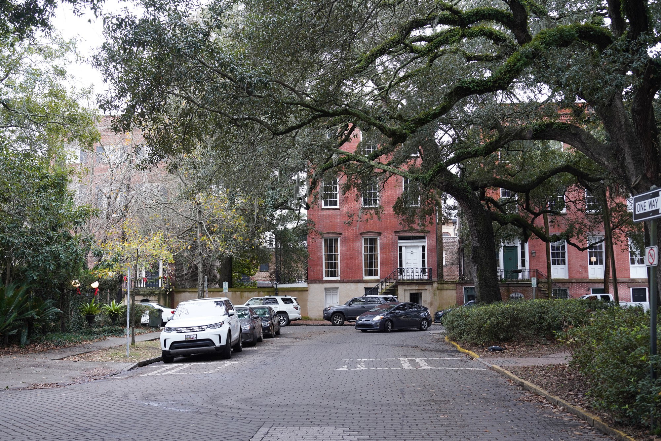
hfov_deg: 46.4
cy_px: 220
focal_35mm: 42
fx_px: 771
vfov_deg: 31.9
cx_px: 330
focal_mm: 42
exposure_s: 1/100
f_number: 5.6
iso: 500
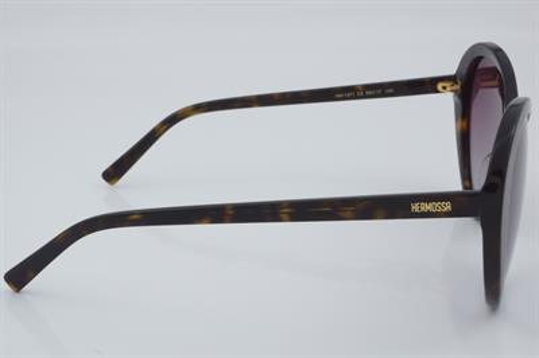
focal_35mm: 68
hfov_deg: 29.9
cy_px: 179
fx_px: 1010
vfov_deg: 20.1
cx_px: 270
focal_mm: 45
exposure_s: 1/4
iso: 100
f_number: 32
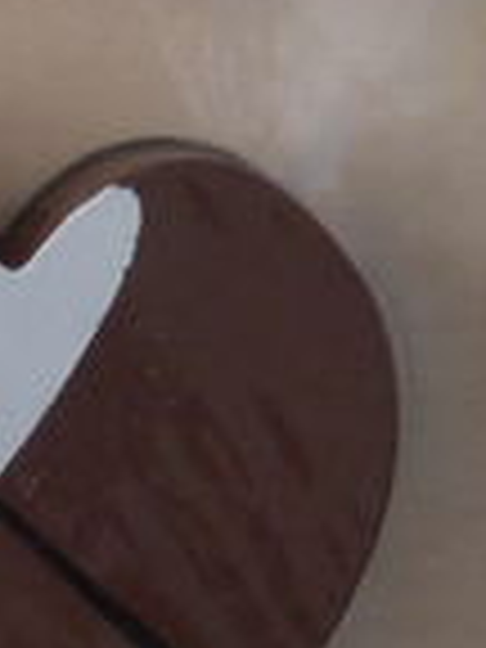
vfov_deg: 6.4
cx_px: -850
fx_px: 5709
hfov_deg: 4.7
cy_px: -173
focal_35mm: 305
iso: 1000
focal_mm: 22
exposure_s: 1/60
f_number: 4.7
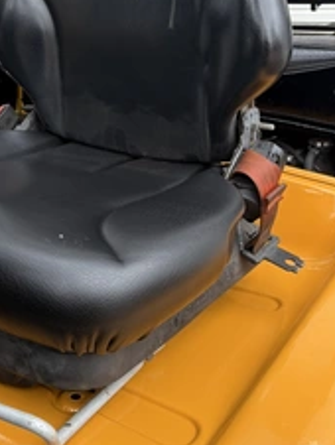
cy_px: 146
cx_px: 57
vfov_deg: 40.6
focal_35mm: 46
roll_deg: +1.1
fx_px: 592
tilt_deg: -14.3
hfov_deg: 30.6
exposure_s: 1/215
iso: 40
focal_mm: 5.96
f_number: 1.6
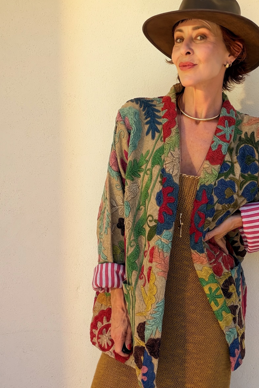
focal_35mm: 41
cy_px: 221
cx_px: 191
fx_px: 442
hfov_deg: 32.1
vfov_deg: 47.3
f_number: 1.9
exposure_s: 1/365
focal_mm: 2.71
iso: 25
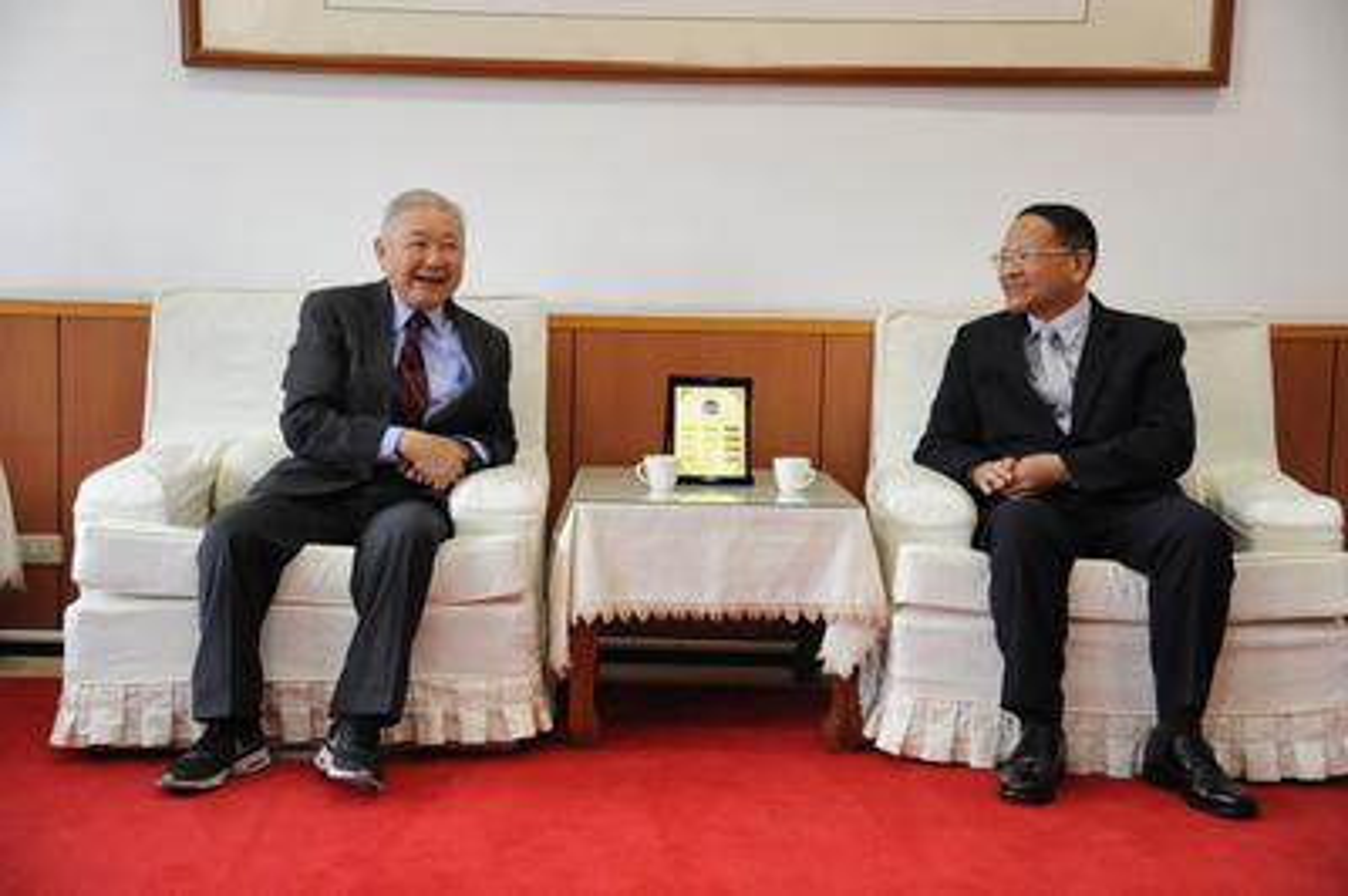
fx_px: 1796
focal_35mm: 48
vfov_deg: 28.0
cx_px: 674
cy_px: 448
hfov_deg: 41.1
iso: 3200
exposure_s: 1/200
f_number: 4
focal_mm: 48
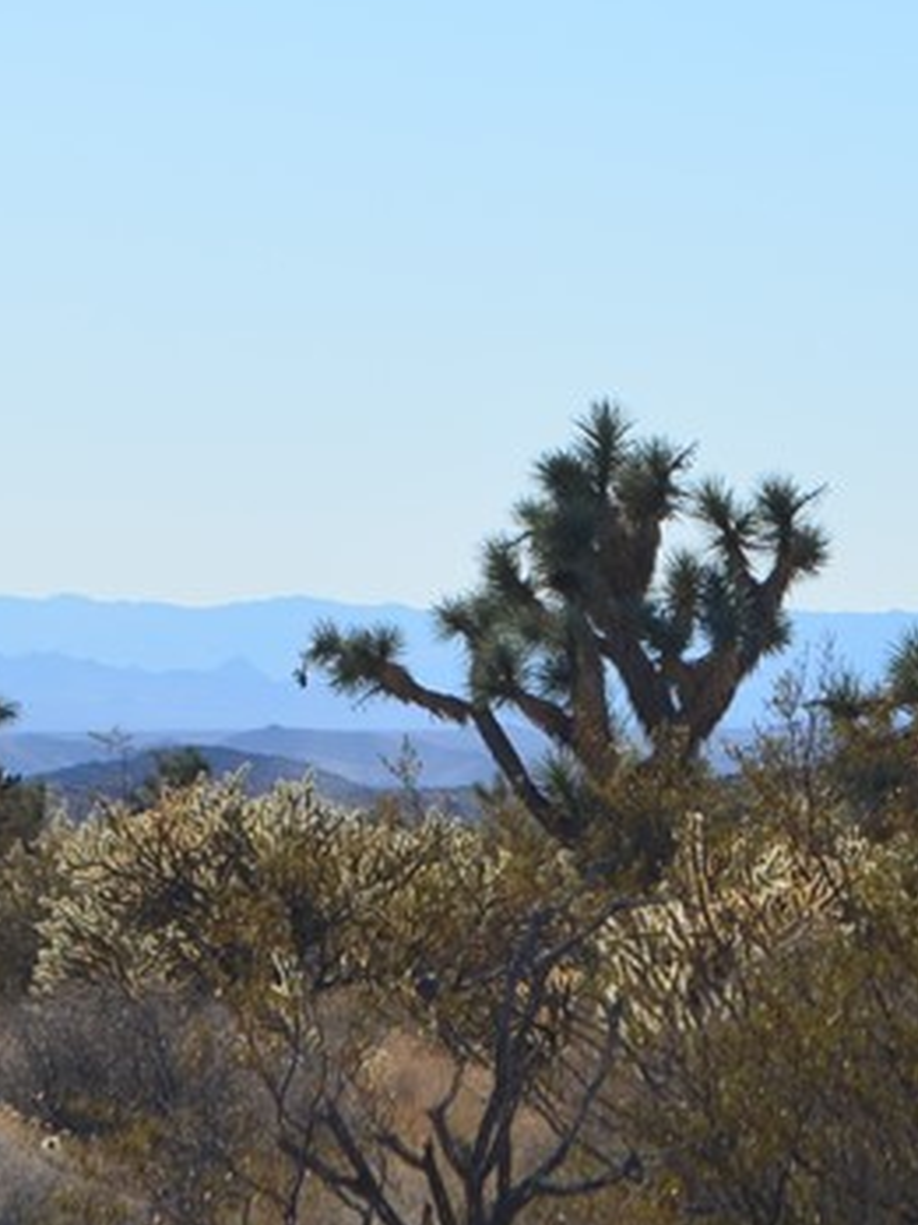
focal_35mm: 248
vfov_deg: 8.0
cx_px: 1432
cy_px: 563
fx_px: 8751
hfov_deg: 5.9
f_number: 11
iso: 200
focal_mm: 55
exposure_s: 1/500
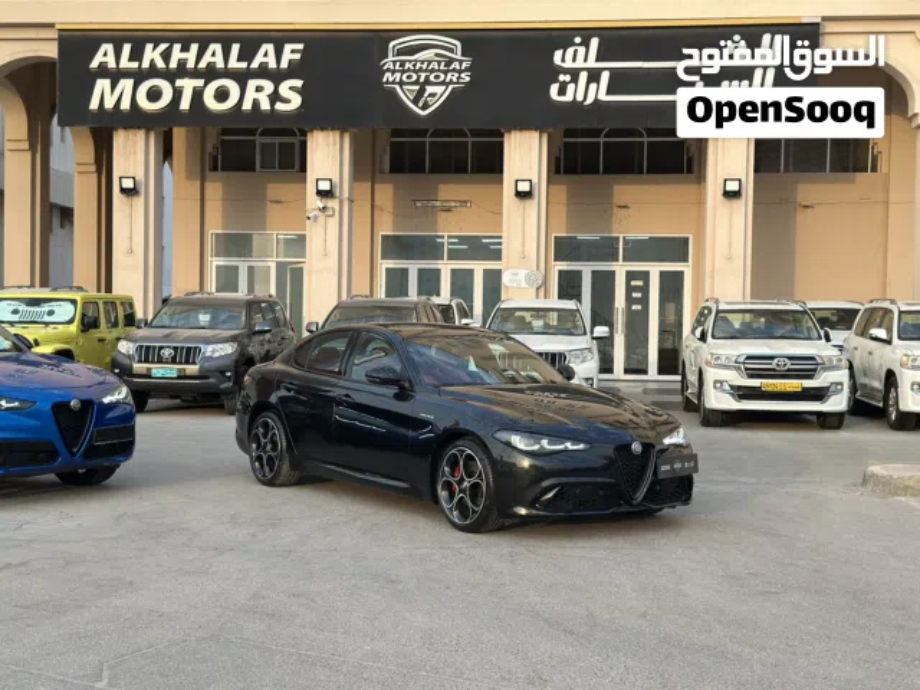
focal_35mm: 48
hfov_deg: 39.7
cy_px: 345
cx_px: 460
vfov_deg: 30.3
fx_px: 1276
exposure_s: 1/864
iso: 80
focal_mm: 6.86
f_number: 1.78
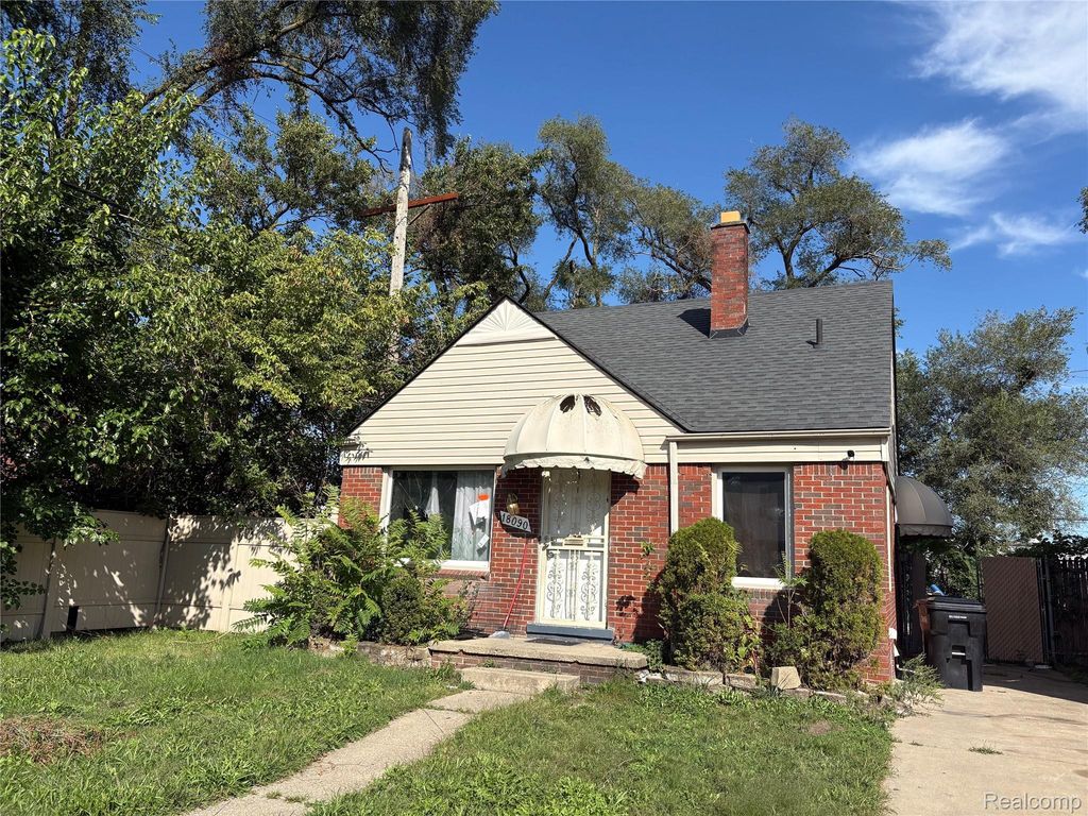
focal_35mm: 26
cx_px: 544
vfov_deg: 53.1
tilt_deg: +10.4
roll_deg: -2.1
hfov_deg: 67.3
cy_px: 408
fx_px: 817
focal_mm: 5.96
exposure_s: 1/3623
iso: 50
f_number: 1.6
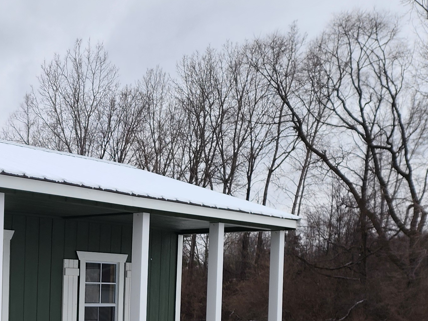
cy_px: 328
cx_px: -89
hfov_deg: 25.8
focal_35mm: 67
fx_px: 828
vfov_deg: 21.1
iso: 12
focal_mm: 6.4
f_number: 1.8
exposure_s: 1/290
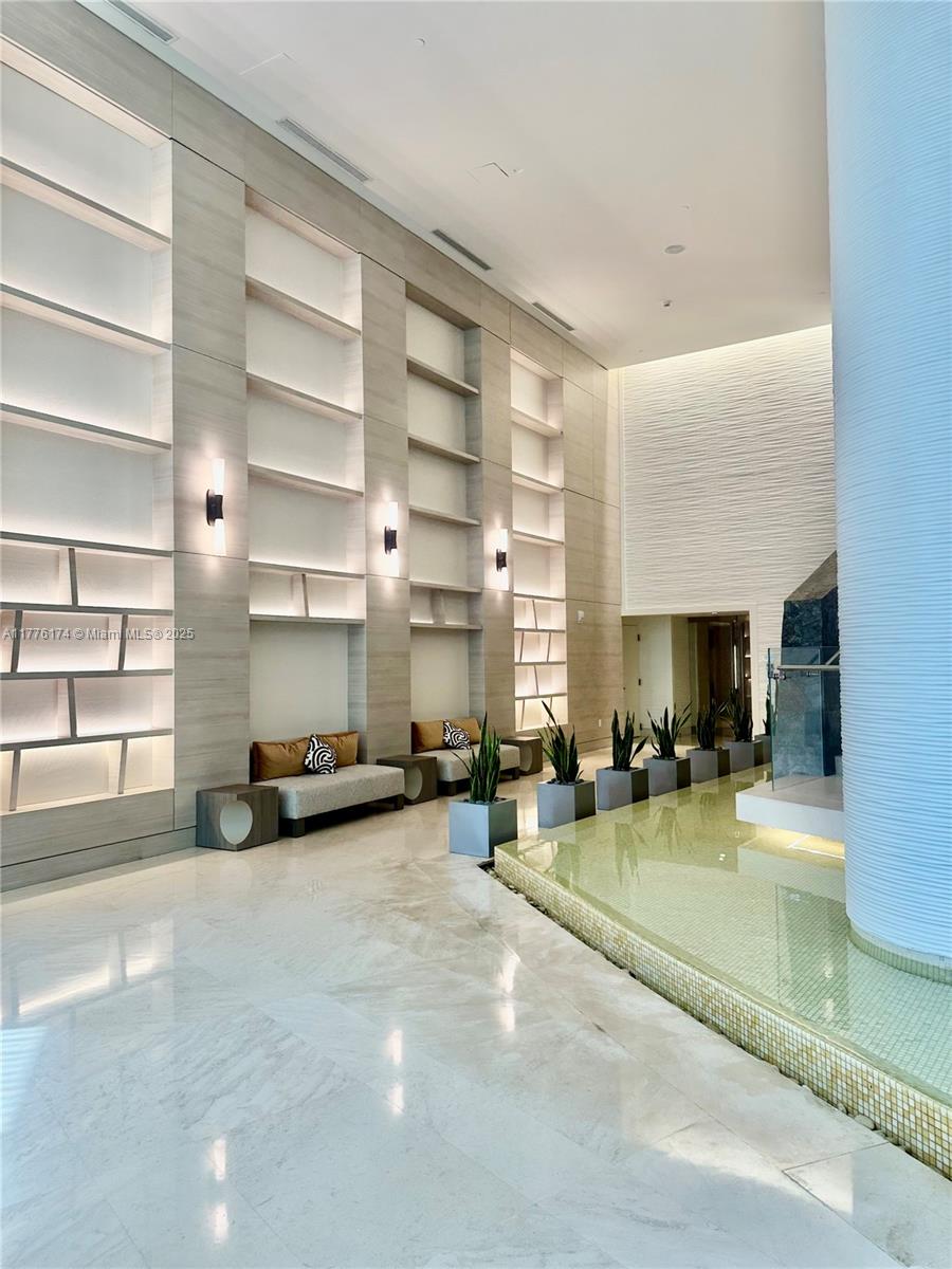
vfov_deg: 71.6
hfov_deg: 56.8
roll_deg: +0.9
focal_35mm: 24
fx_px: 880
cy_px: 634
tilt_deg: +2.5
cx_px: 476
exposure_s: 1/120
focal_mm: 6.86
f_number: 1.78
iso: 80
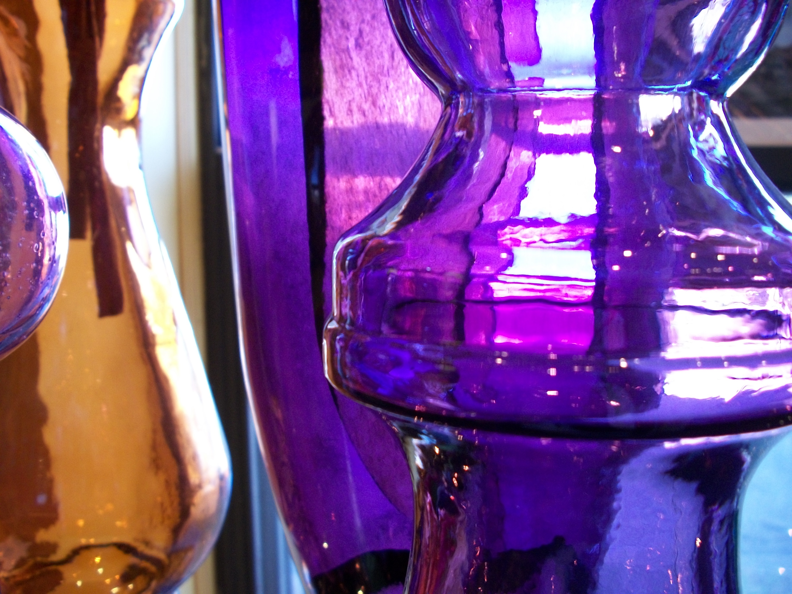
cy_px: 297
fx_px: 801
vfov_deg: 40.7
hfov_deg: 52.6
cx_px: 396
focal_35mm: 35
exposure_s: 1/25
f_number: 3.1
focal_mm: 6.3
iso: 160
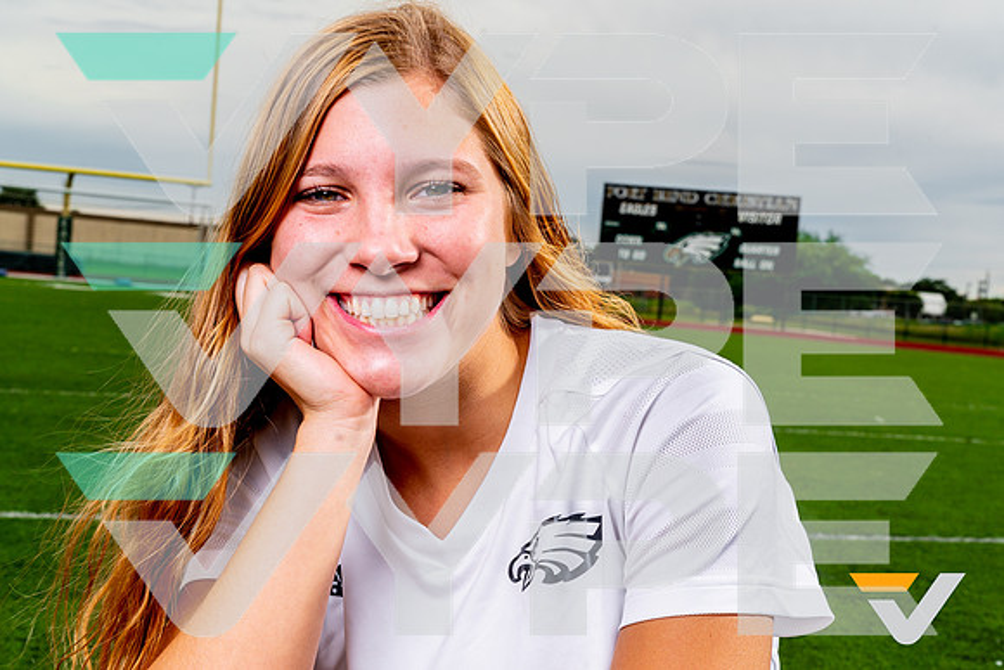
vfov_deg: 23.2
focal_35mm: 58
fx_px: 1632
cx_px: 496
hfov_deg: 34.2
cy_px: 373
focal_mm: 51
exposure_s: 1/125
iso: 100
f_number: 11
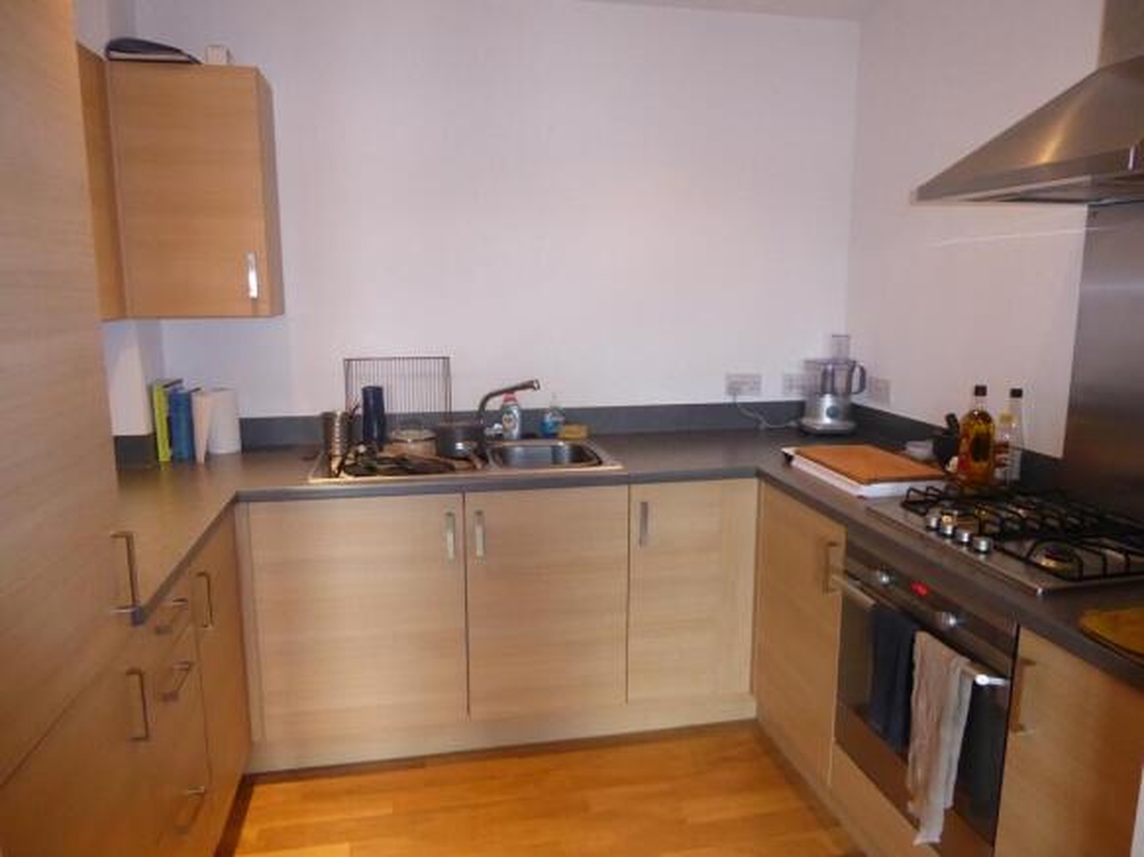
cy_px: 428
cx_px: 572
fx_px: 826
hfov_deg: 69.4
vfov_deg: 54.9
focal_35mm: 25
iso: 800
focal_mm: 4.3
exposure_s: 1/60
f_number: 3.3
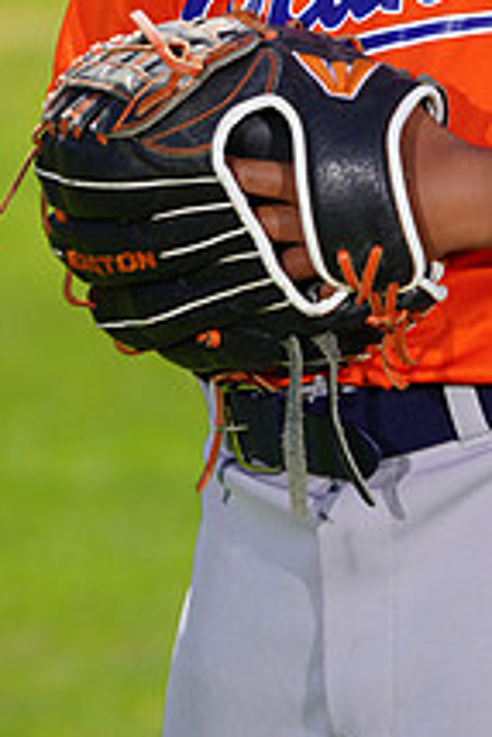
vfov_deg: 3.3
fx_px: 12852
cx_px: 421
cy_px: -234
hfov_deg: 2.2
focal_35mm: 628
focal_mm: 232
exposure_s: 1/250
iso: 100
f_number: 8
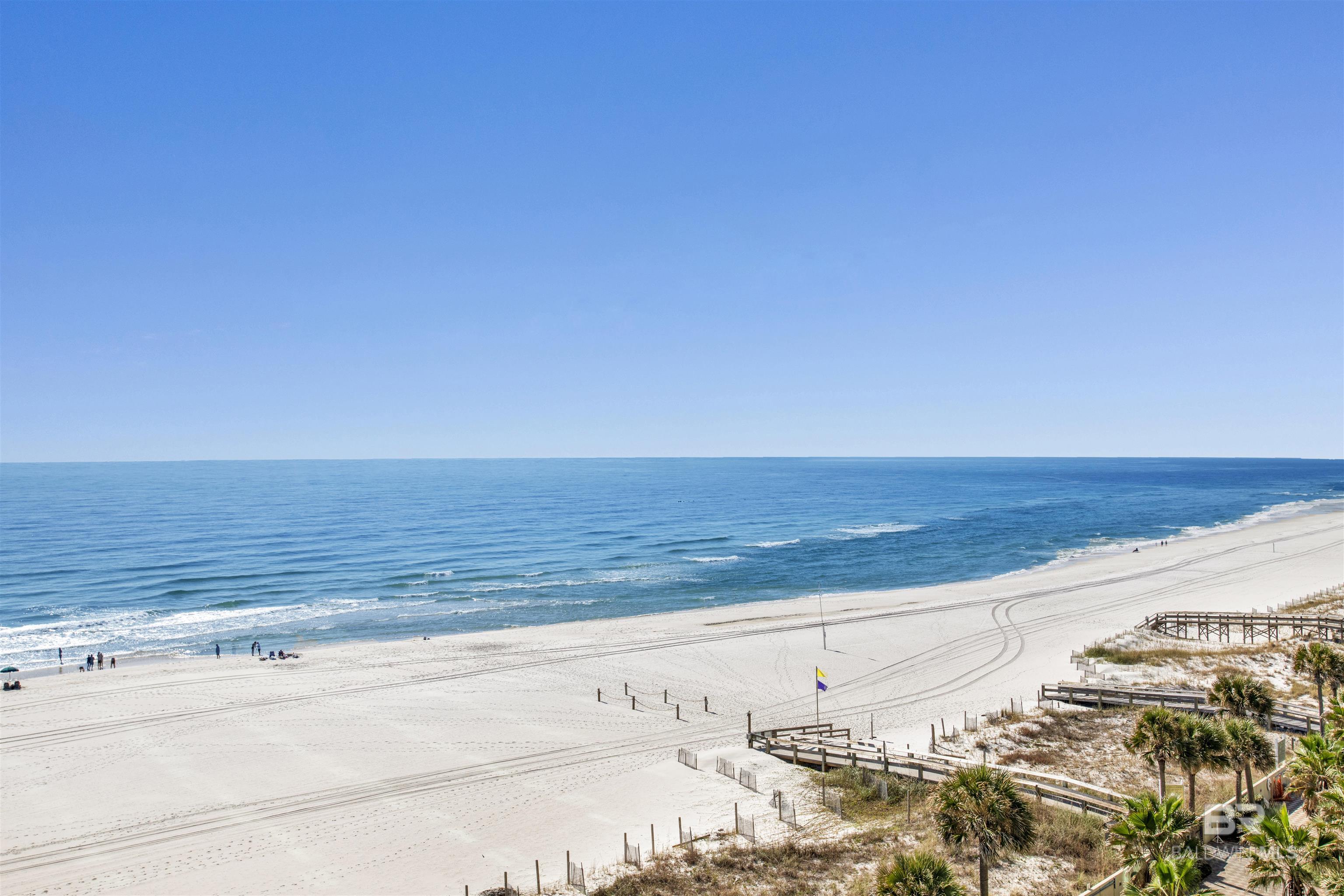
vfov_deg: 38.9
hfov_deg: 55.8
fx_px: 1269
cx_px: 672
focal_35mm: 34
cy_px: 448
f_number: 11
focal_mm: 34
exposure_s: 1/1600
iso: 200
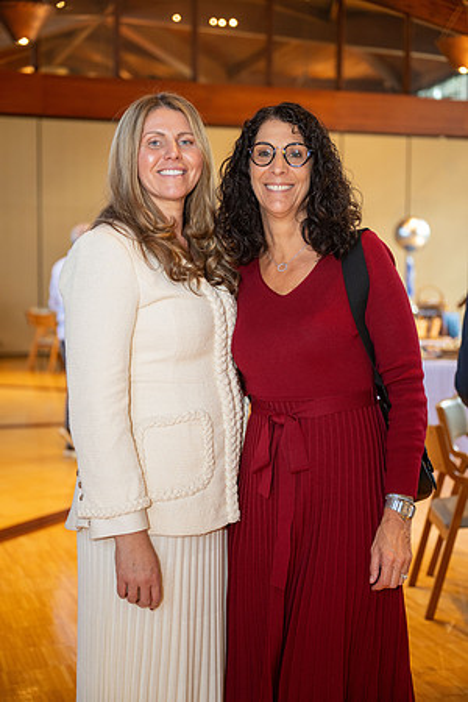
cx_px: 234
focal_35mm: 53
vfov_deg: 37.5
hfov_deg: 25.5
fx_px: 1033
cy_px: 351
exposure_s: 1/160
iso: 1000
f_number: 2.8
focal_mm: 53
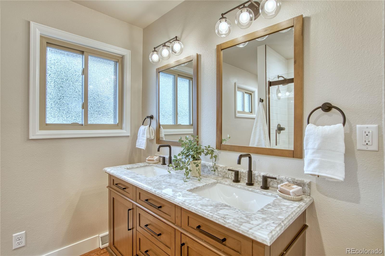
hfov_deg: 93.3
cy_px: 128
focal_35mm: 17
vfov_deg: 70.4
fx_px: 182
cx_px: 192
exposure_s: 1/40
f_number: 5
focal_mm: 17
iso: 500
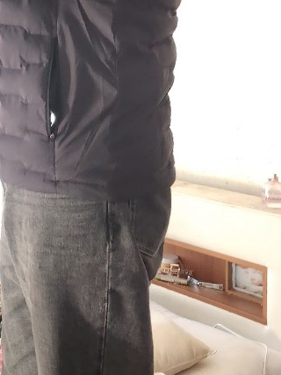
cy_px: 63
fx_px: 780
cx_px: -16
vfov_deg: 26.4
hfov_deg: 19.7
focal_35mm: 72
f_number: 1.8
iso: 800
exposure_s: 1/60
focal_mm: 5
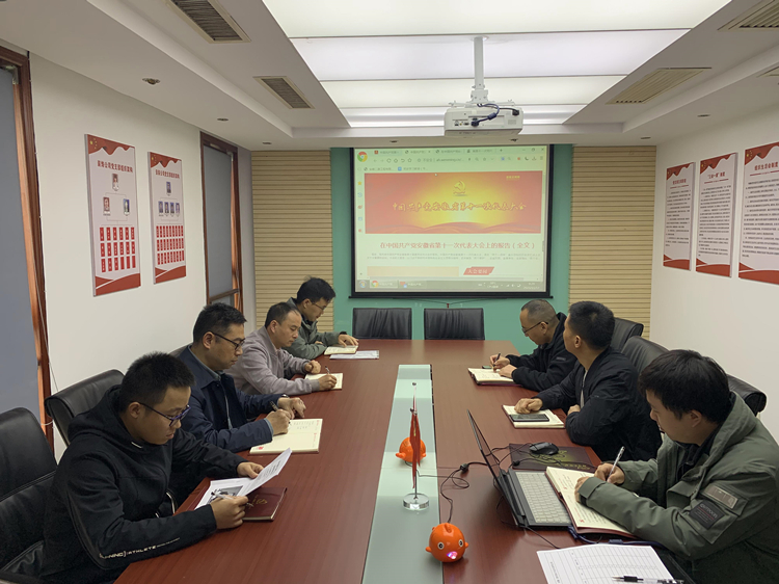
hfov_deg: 67.3
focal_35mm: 26
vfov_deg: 53.0
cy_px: 292
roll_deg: +0.4
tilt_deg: -5.8
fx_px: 585
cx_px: 390
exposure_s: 1/121
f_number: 1.8
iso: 32
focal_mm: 4.25
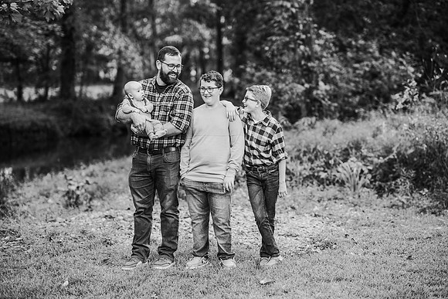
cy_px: 150
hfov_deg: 23.9
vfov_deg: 16.1
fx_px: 1058
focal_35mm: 85
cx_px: 224
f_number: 2.2
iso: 200
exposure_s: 1/200
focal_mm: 85
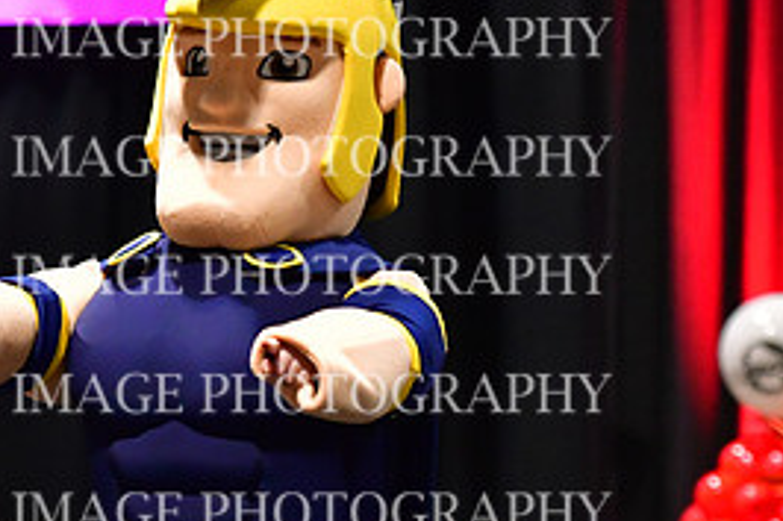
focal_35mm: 334
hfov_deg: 6.2
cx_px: 185
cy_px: 334
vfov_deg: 4.1
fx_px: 7260
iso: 3200
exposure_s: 1/400
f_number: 2.8
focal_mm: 102
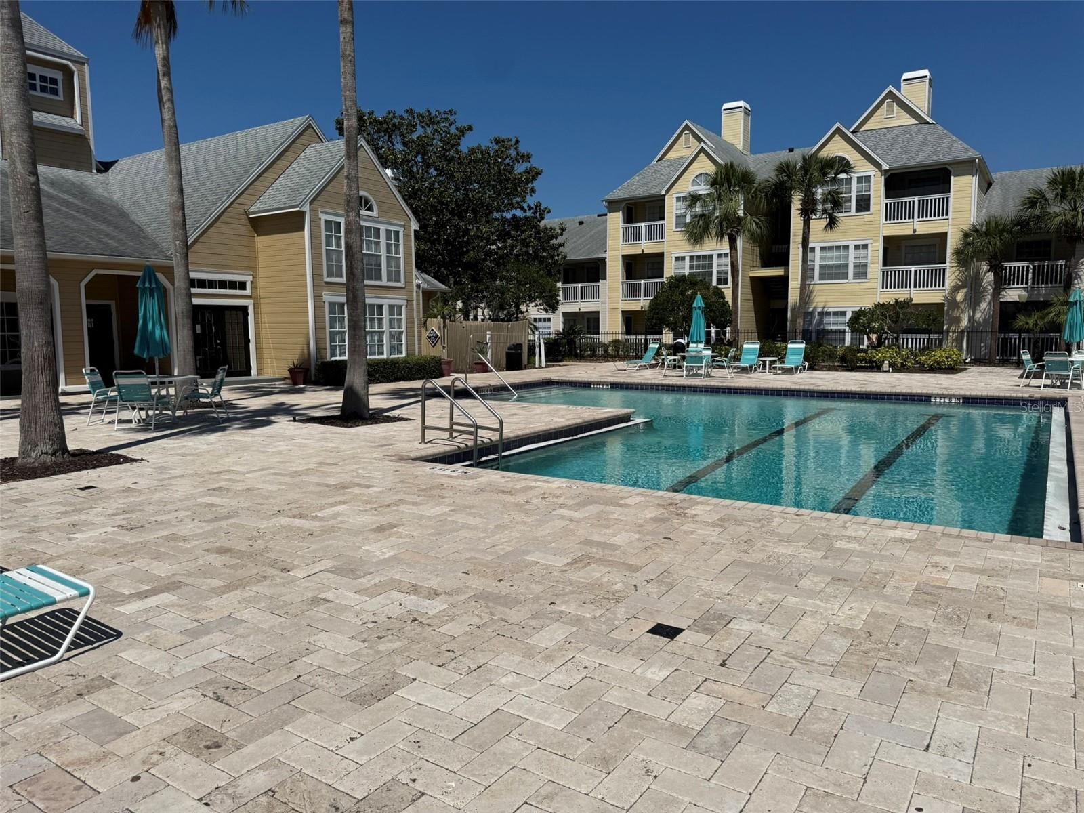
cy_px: 406
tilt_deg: -6.0
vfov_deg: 56.8
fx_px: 752
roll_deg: -0.1
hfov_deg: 71.6
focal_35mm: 24
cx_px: 542
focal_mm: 6.76
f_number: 1.78
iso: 80
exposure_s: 1/11905
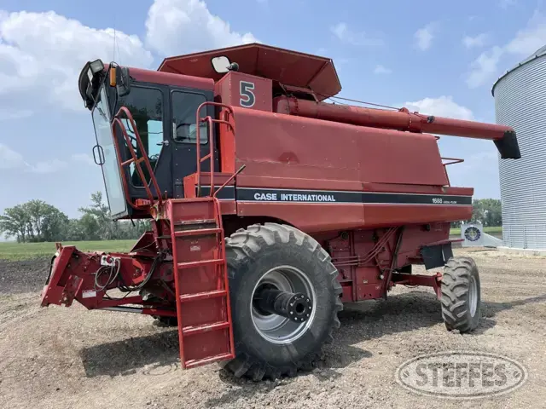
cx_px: 273
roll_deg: +0.5
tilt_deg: +4.6
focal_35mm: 26
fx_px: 410
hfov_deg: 67.3
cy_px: 204
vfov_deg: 53.1
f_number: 1.6
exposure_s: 1/2545
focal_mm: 5.1
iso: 32
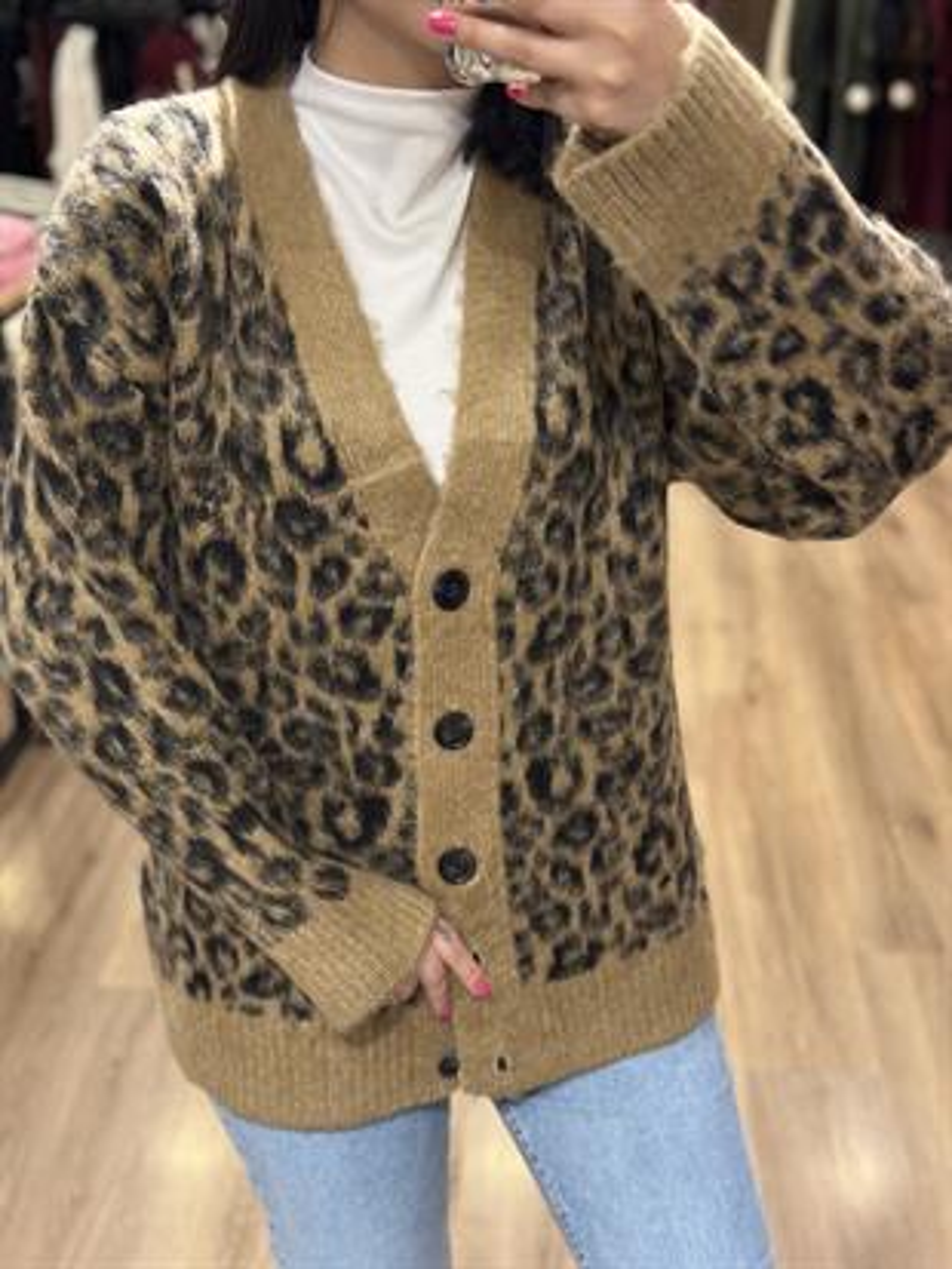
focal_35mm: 48
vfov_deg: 39.6
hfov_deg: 30.3
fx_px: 1759
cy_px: 634
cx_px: 476
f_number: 1.78
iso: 200
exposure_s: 1/50
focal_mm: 6.86
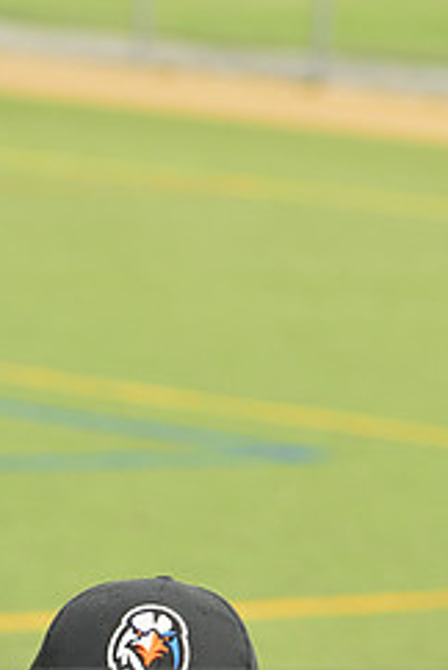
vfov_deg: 5.9
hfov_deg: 4.0
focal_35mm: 347
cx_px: 123
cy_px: 706
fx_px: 6458
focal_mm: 145
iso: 250
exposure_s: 1/200
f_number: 8
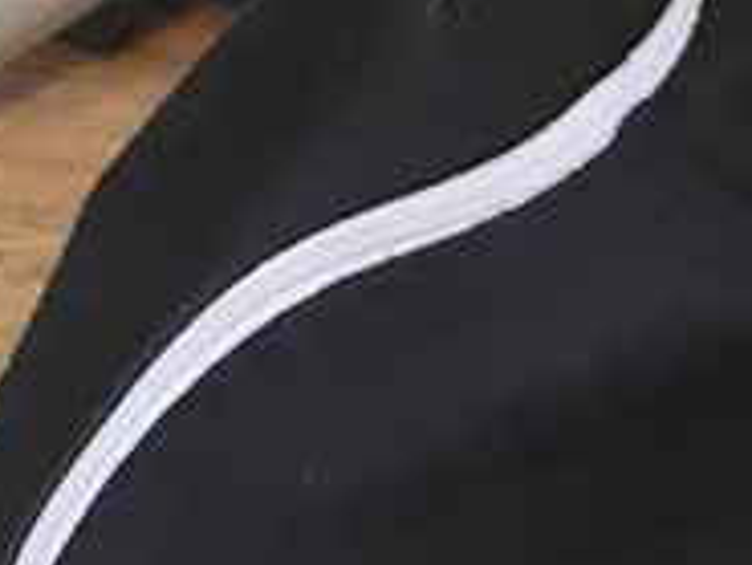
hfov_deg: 10.7
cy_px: -321
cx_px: -1232
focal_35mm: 149
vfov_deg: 9.6
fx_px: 3239
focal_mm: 5.4
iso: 320
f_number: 1.8
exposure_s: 1/120
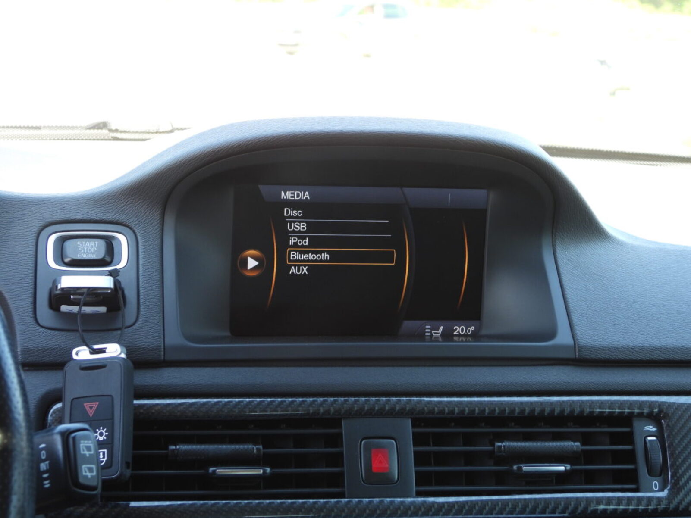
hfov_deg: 26.0
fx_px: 1497
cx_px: 346
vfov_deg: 19.6
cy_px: 259
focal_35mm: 75
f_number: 3.5
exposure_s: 1/60
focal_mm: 13.5
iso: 125
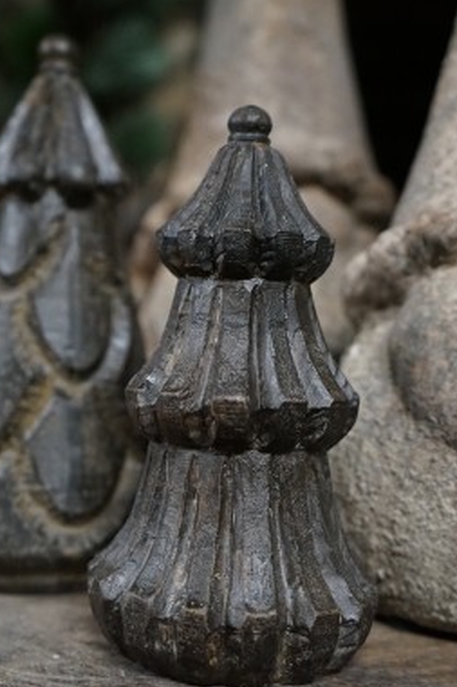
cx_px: 164
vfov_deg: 40.2
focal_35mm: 49
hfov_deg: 27.4
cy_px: 416
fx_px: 934
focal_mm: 31
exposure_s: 1/60
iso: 3200
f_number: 3.5
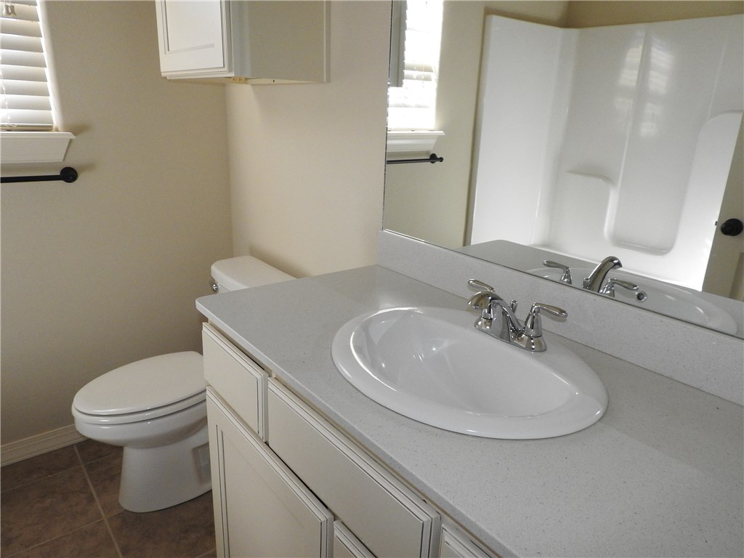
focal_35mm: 24
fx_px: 516
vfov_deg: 56.8
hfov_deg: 71.6
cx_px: 372
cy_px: 279
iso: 400
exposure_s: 1/100
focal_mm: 4.3
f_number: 3.3
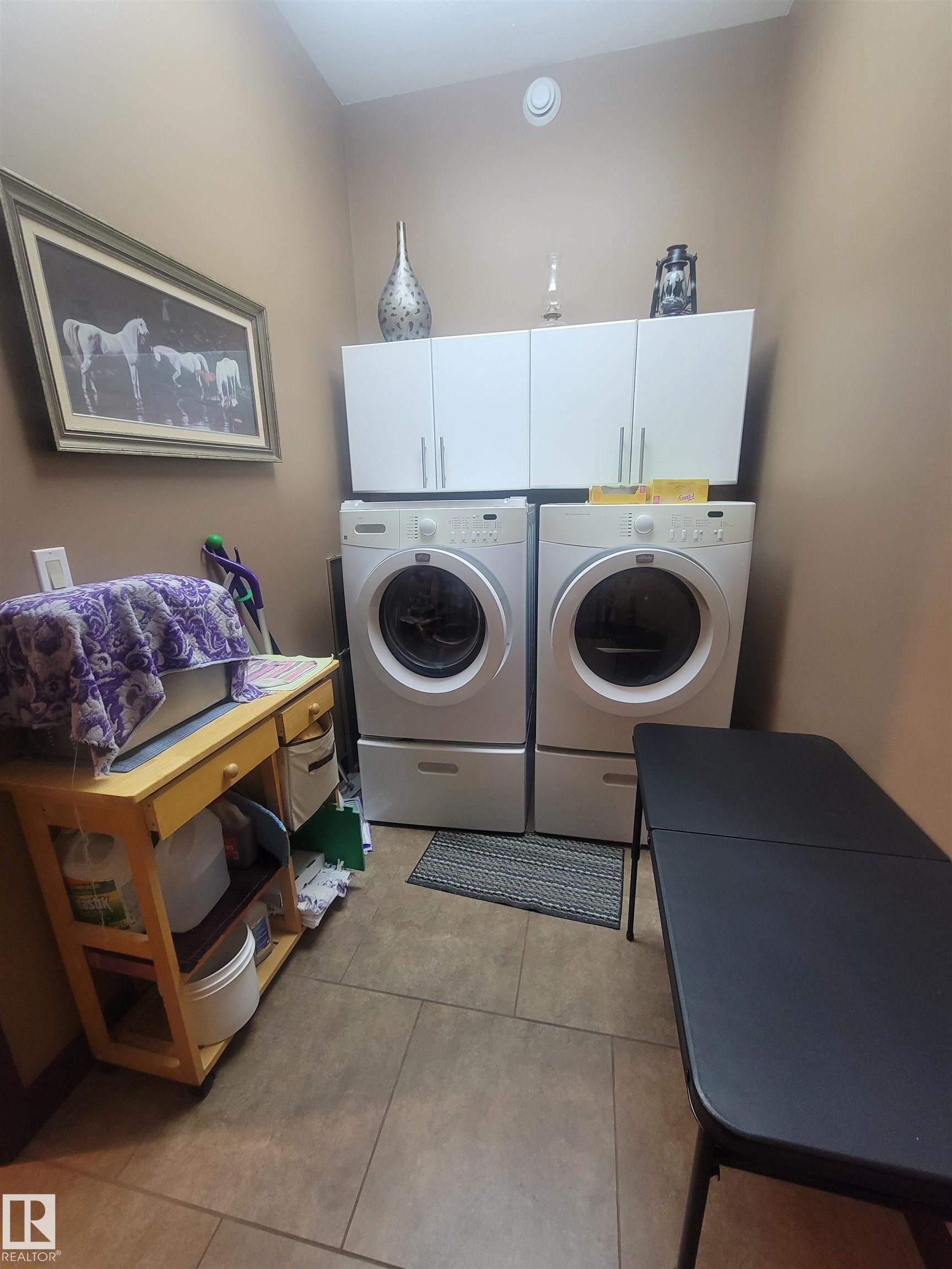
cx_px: 476
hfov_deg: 89.9
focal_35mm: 13
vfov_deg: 106.2
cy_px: 634
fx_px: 477
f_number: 2.2
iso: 320
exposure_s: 1/30
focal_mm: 2.2
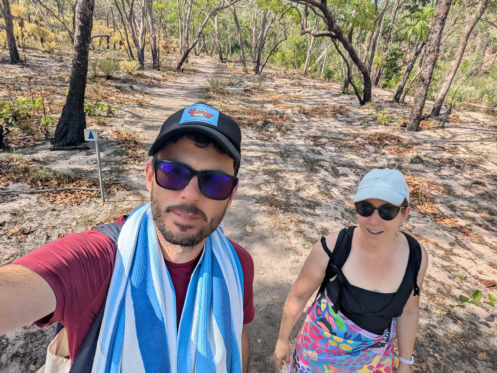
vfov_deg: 63.4
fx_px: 302
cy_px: 186
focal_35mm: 21
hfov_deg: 79.0
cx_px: 248
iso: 31
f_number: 2.2
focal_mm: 2.74
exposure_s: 1/543
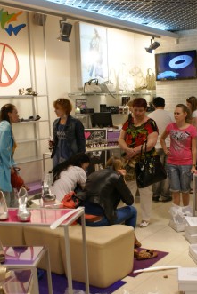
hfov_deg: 27.4
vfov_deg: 40.2
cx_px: 125
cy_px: 176
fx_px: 402
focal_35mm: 49
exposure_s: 1/30
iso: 160
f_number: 3.5
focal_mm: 18
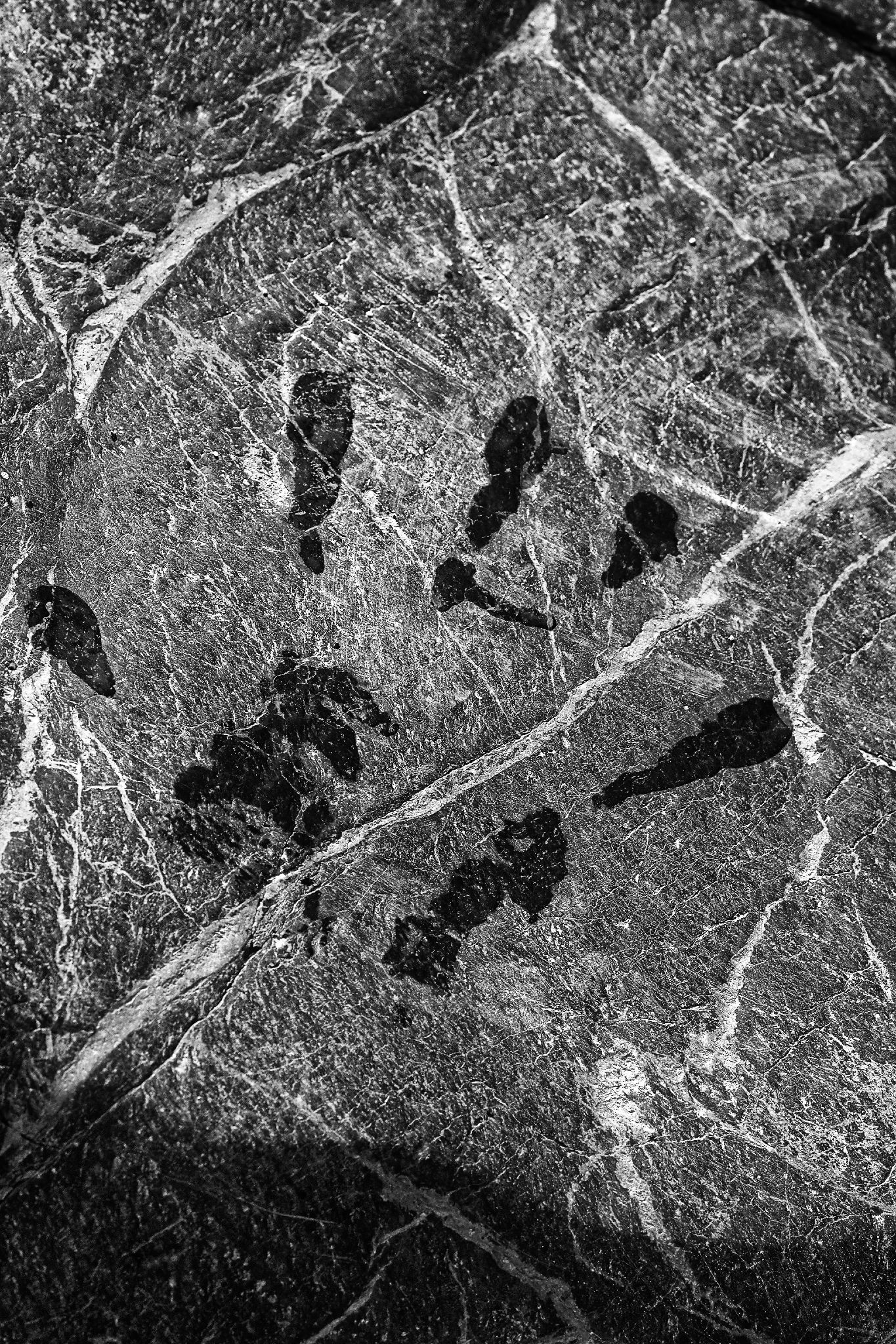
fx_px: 4760
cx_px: 448
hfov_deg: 10.8
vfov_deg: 16.1
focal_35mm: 128
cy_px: 672
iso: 1000
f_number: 8
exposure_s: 1/1250
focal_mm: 85
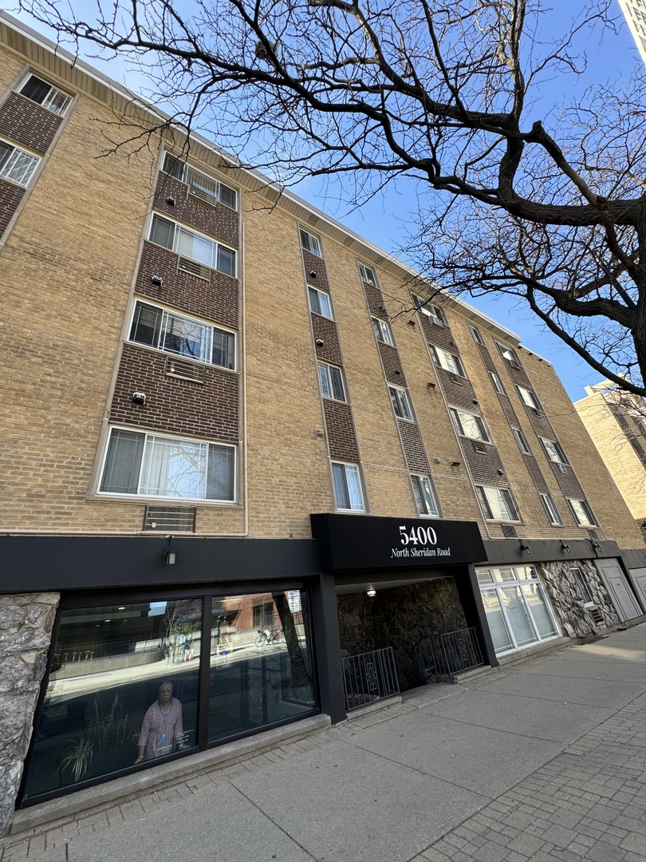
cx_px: 323
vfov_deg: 102.1
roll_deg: +7.2
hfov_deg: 85.7
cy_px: 431
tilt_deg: +27.2
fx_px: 348
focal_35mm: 14
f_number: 2.2
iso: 40
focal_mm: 2.22
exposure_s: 1/226
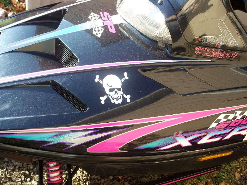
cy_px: 92
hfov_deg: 43.9
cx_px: 124
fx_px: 307
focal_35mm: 43
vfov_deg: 33.6
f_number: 3.2
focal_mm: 9.1
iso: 64
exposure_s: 1/125
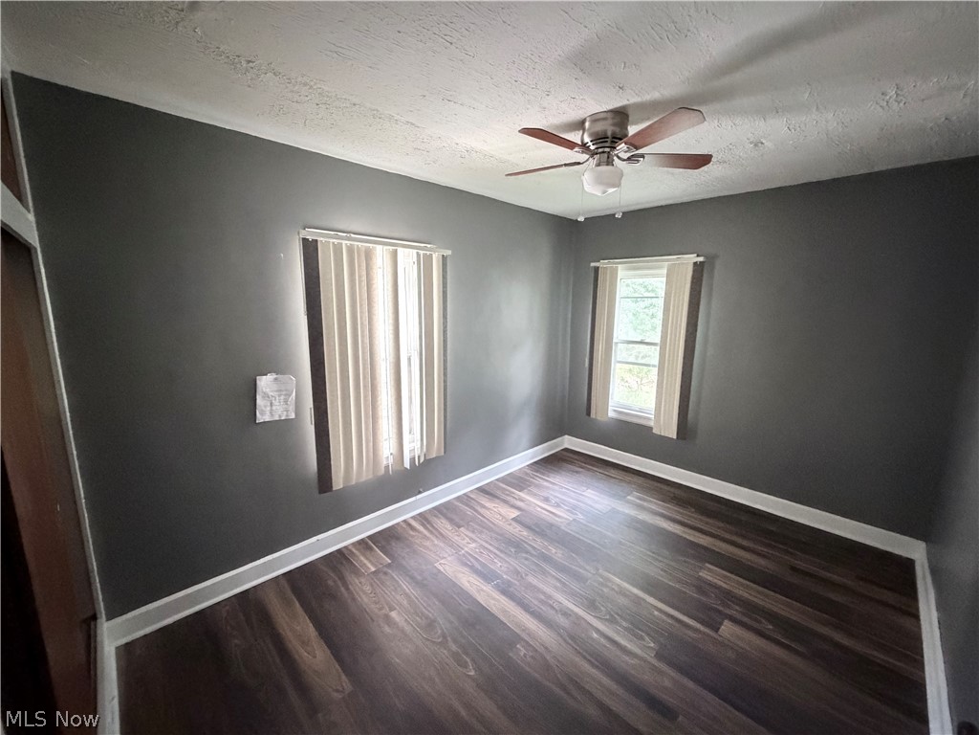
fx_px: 396
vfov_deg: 85.7
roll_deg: +0.6
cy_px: 368
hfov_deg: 102.1
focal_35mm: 14
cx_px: 490
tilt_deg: -10.7
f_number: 2.2
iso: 1250
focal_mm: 2.22
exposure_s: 1/48
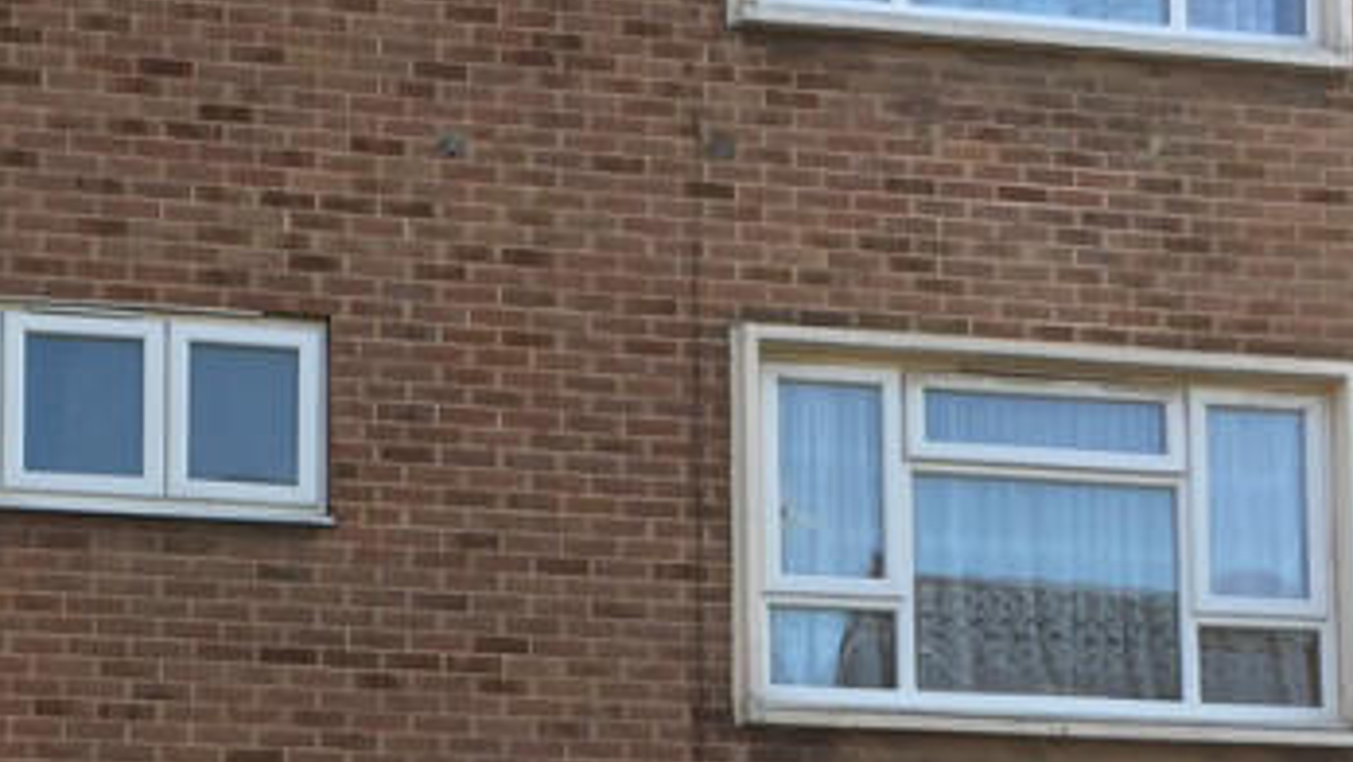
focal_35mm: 93
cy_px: 902
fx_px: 3338
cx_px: 330
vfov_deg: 12.7
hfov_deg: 22.7
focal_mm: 4.15
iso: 32
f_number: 2.2
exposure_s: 1/344
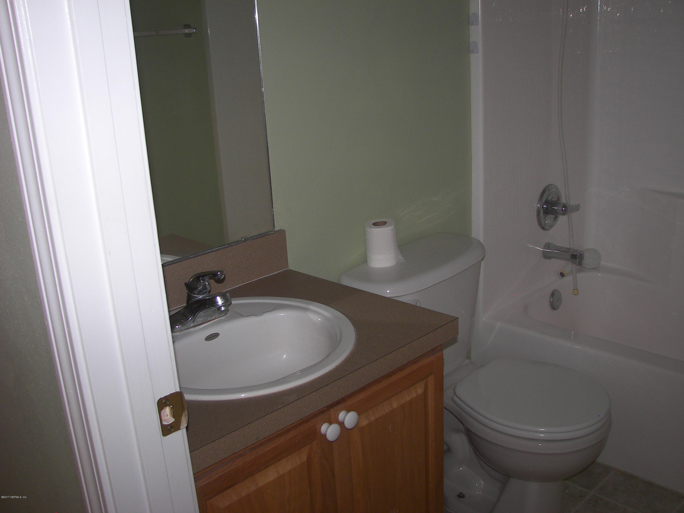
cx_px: 342
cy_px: 256
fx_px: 711
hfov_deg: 51.4
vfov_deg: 39.7
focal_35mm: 36
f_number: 2.8
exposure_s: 1/30
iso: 64
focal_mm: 6
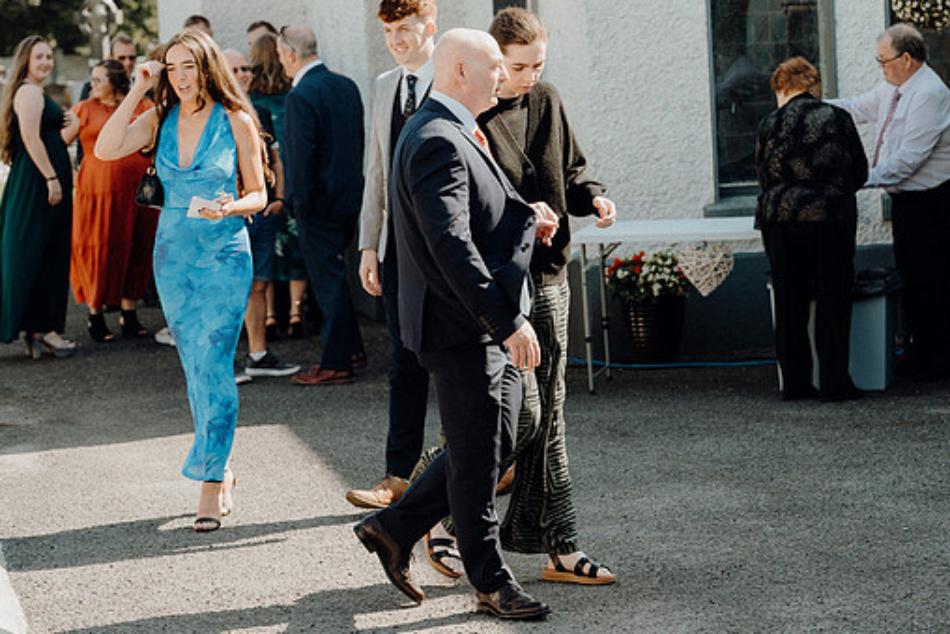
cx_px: 531
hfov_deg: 17.1
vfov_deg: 11.4
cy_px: 278
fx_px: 3167
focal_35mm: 120
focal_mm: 70
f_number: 3.5
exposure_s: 1/320
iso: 125
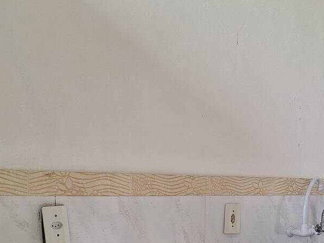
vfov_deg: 25.0
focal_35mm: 55
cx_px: 226
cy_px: 254
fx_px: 515
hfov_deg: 34.5
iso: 40
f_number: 1.8
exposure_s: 1/60
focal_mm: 5.54
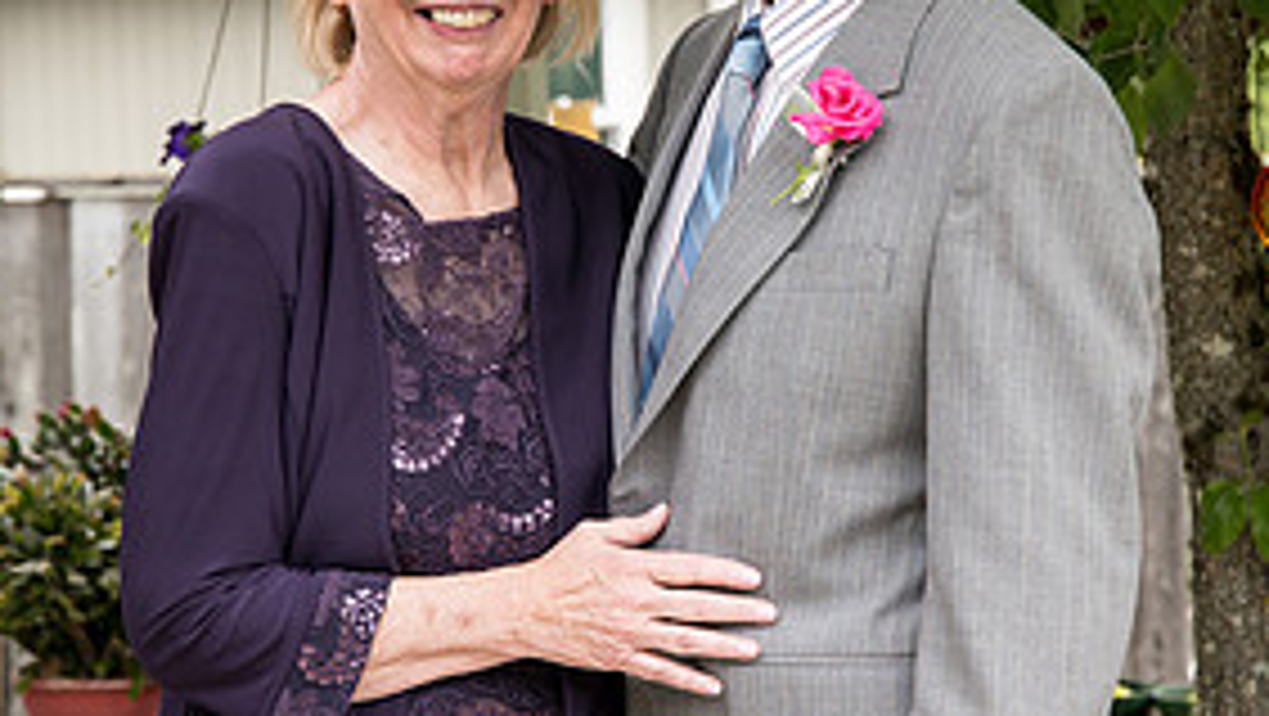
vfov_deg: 10.4
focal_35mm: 117
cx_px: 644
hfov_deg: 18.3
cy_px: 356
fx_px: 3939
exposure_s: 1/500
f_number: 5
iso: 400
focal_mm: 70
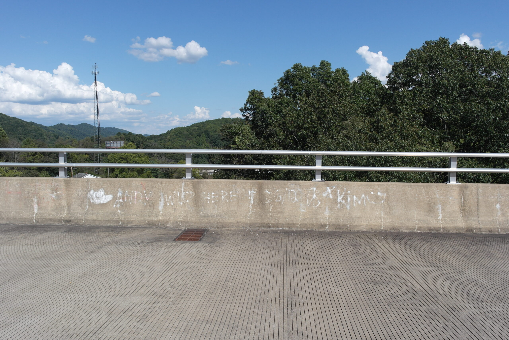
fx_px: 424
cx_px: 254
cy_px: 170
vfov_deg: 43.6
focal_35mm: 30
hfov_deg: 61.9
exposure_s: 1/400
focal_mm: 20
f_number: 8
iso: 100
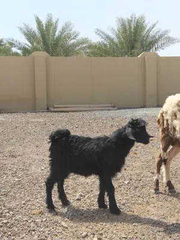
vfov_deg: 35.5
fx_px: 374
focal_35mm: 54
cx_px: 90
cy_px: 120
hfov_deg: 27.0
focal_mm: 4.05
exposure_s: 1/823
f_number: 1.8
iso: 100
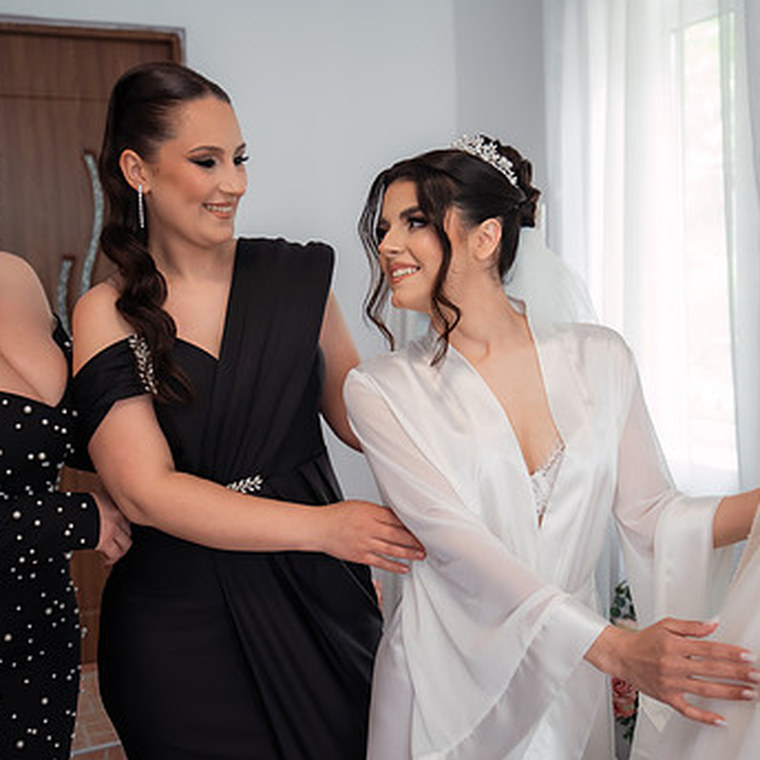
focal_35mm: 43
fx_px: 1068
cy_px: 361
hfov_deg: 39.1
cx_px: 415
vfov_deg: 39.2
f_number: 2.8
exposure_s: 1/250
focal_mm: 30
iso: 1250
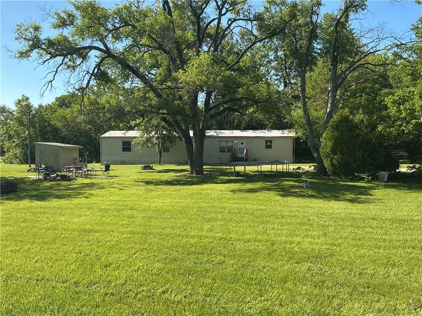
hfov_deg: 61.7
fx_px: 354
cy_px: 158
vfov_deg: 48.2
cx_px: 211
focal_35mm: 29
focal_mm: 3
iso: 25
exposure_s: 1/883
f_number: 1.8
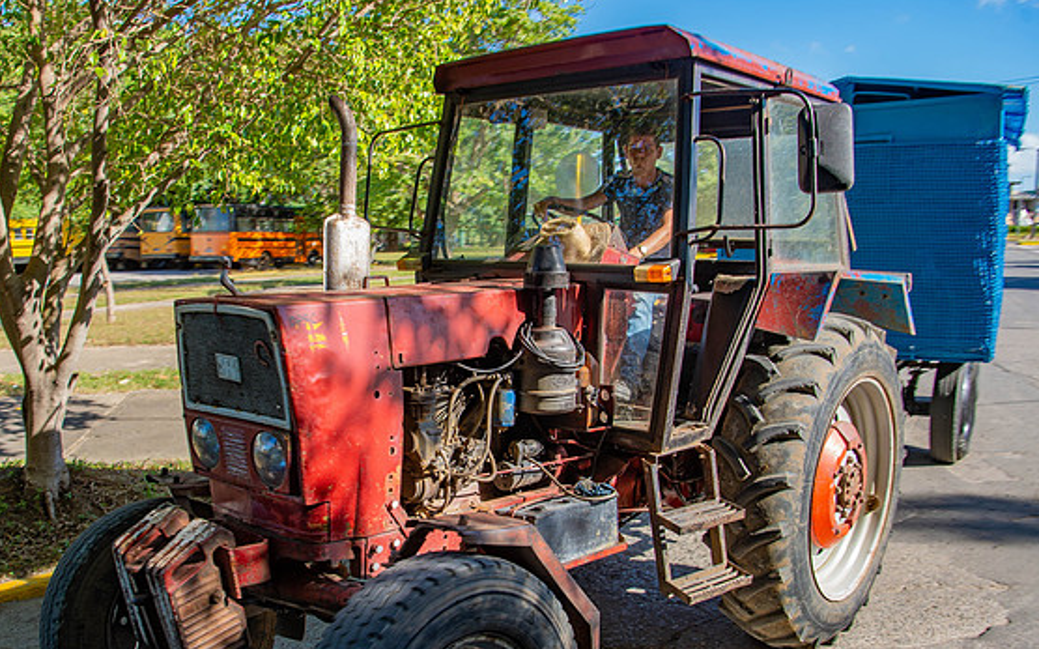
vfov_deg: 37.1
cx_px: 444
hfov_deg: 56.5
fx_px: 962
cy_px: 392
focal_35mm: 34
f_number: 6.3
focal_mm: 26
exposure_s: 1/160
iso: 100
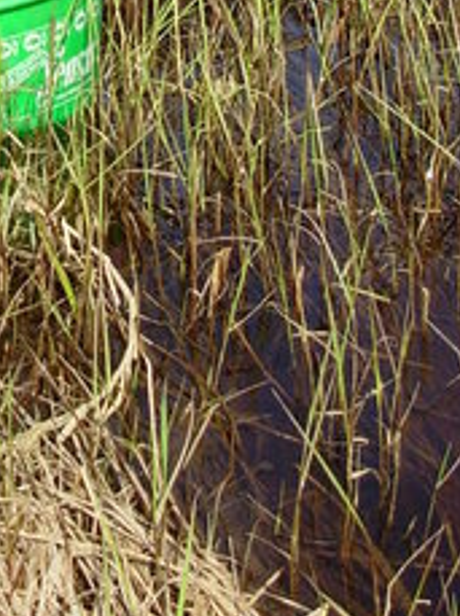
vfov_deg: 14.1
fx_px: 2363
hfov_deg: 11.0
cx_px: 24
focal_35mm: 133
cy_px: -250
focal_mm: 6.3
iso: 50
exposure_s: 1/745
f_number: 2.9
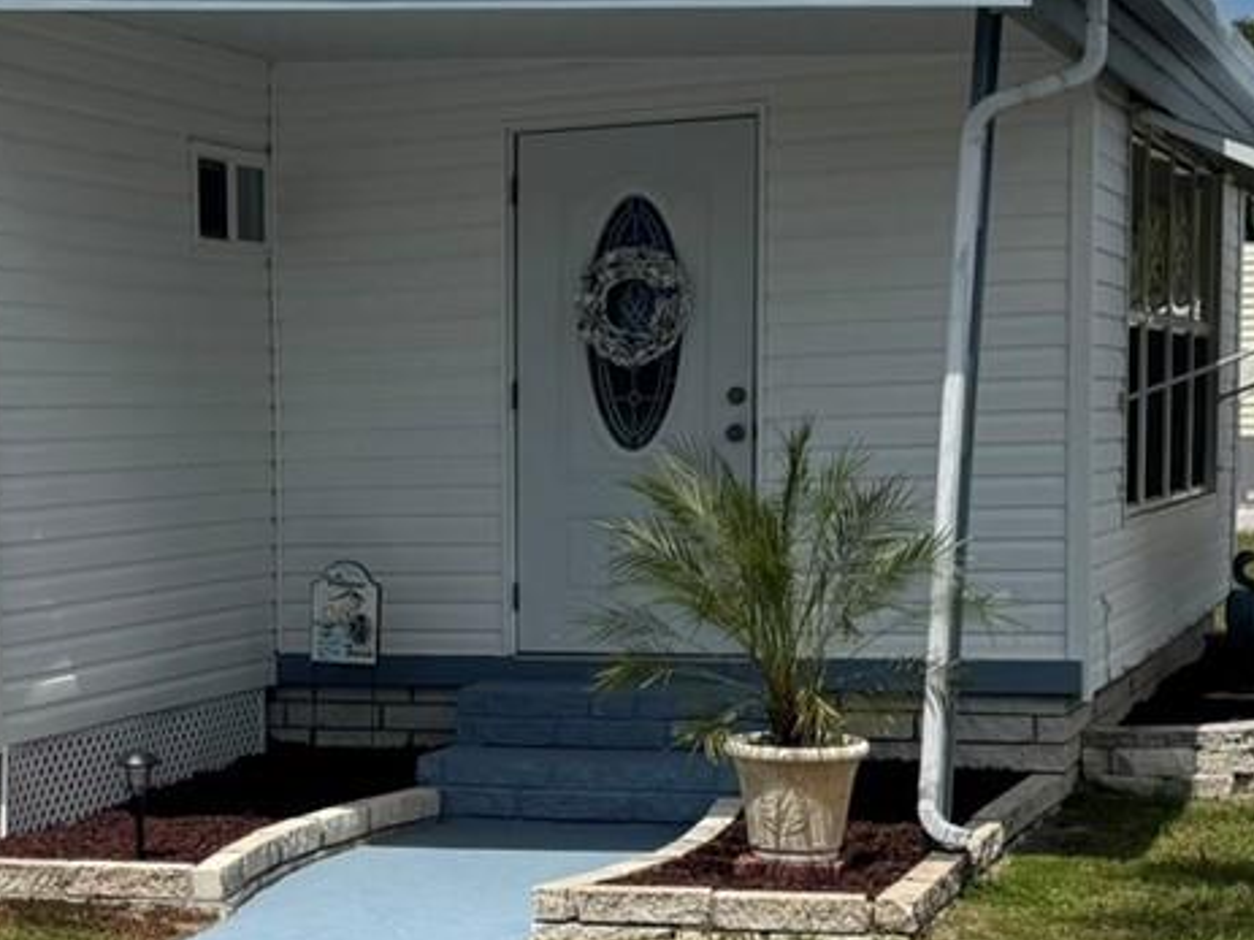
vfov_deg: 17.7
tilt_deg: -6.5
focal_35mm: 83
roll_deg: +3.6
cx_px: -19
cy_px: 712
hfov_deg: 22.6
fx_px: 3006
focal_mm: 6.76
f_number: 1.78
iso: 80
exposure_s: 1/9009
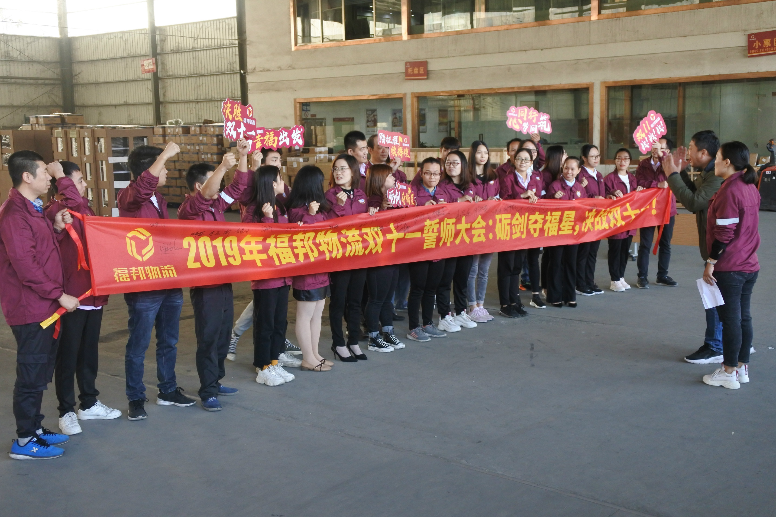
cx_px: 392
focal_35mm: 45
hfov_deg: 43.6
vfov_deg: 29.9
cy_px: 266
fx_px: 970
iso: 720
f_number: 4.5
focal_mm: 16.1
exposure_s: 1/125
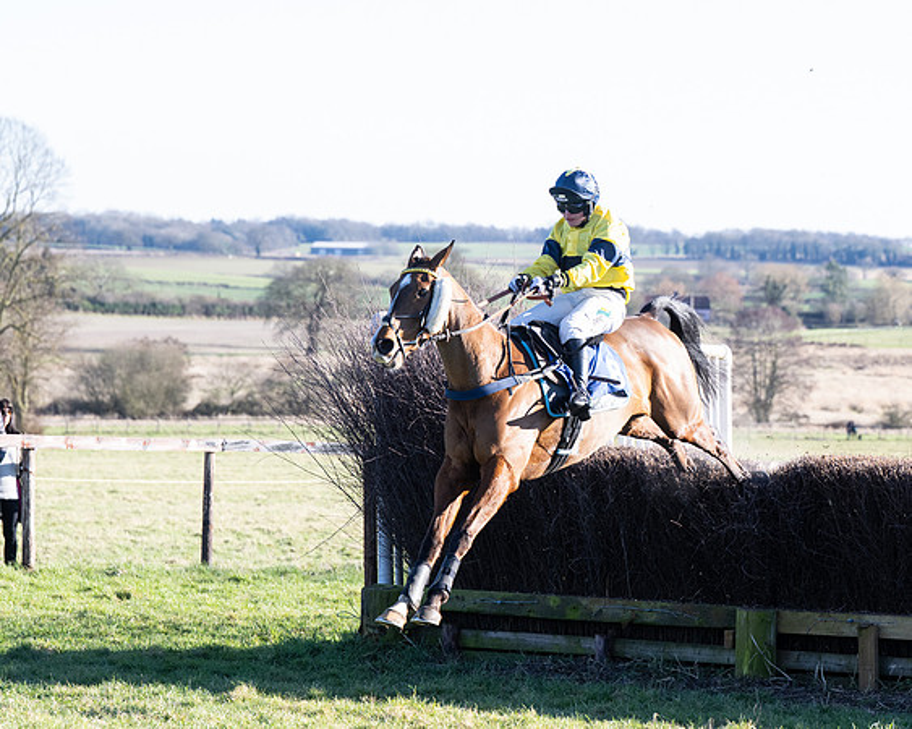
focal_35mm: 167
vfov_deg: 9.3
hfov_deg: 11.6
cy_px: 391
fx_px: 4504
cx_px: 414
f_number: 4.5
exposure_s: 1/1600
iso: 800
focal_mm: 110
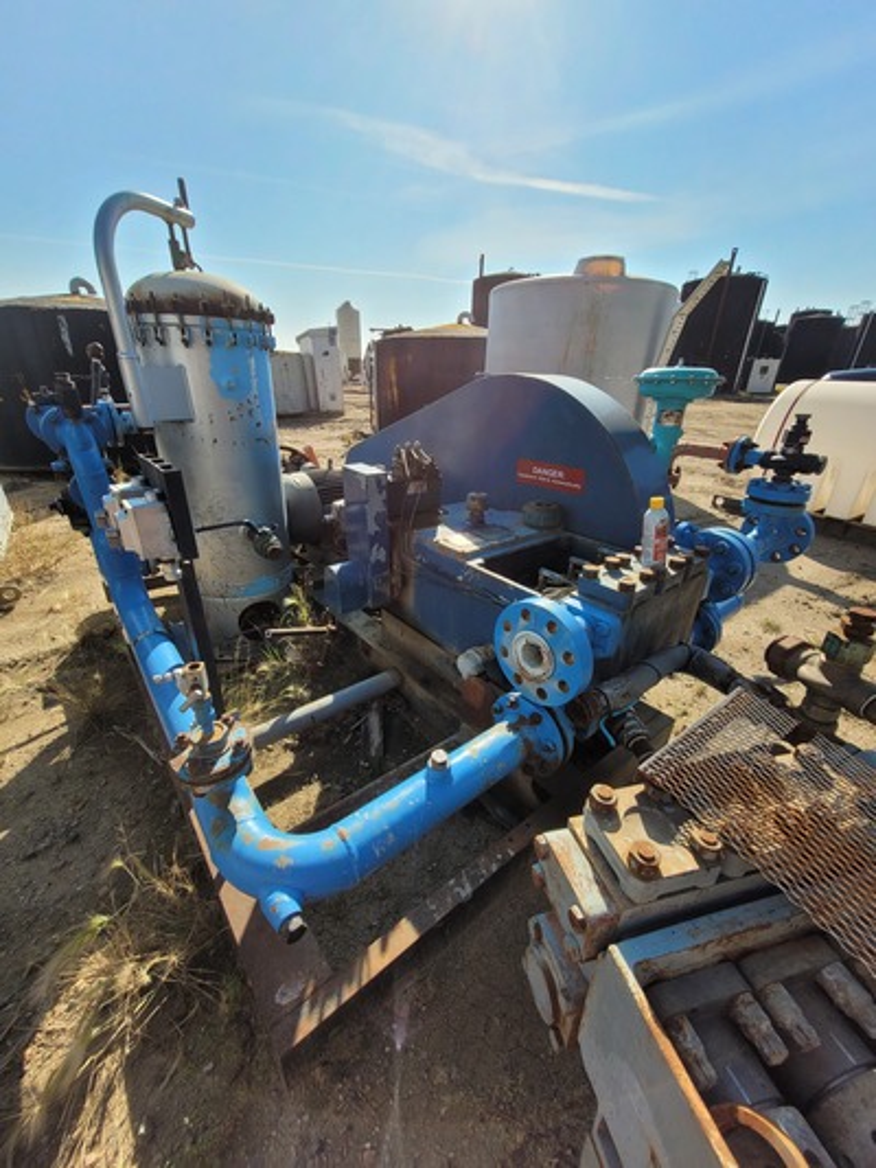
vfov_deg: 106.2
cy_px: 584
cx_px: 438
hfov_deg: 89.9
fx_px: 438
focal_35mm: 13
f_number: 2.2
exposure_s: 1/1321
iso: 40
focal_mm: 1.74
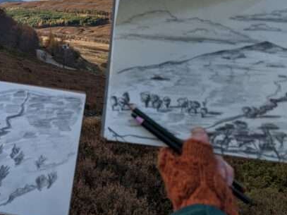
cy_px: 30
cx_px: 74
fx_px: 423
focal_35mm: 51
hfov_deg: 36.7
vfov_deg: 27.7
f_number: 1.73
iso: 55
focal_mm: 4.38
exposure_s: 1/1805
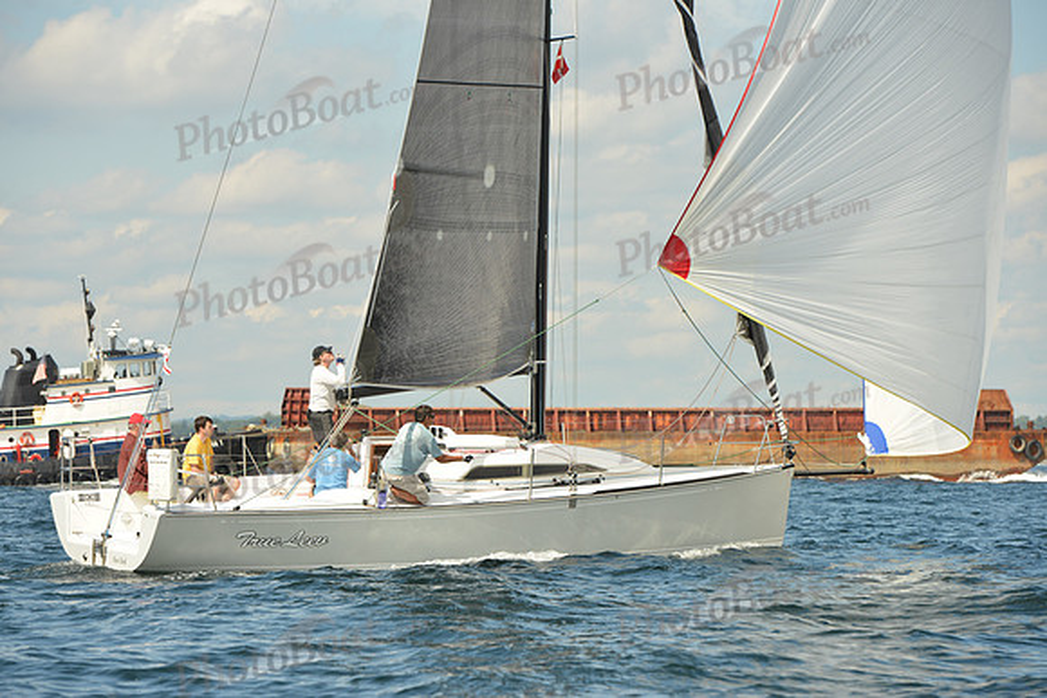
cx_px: 524
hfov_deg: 14.7
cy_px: 349
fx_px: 4072
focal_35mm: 140
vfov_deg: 9.8
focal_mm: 140
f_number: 7.1
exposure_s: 1/1250
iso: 320
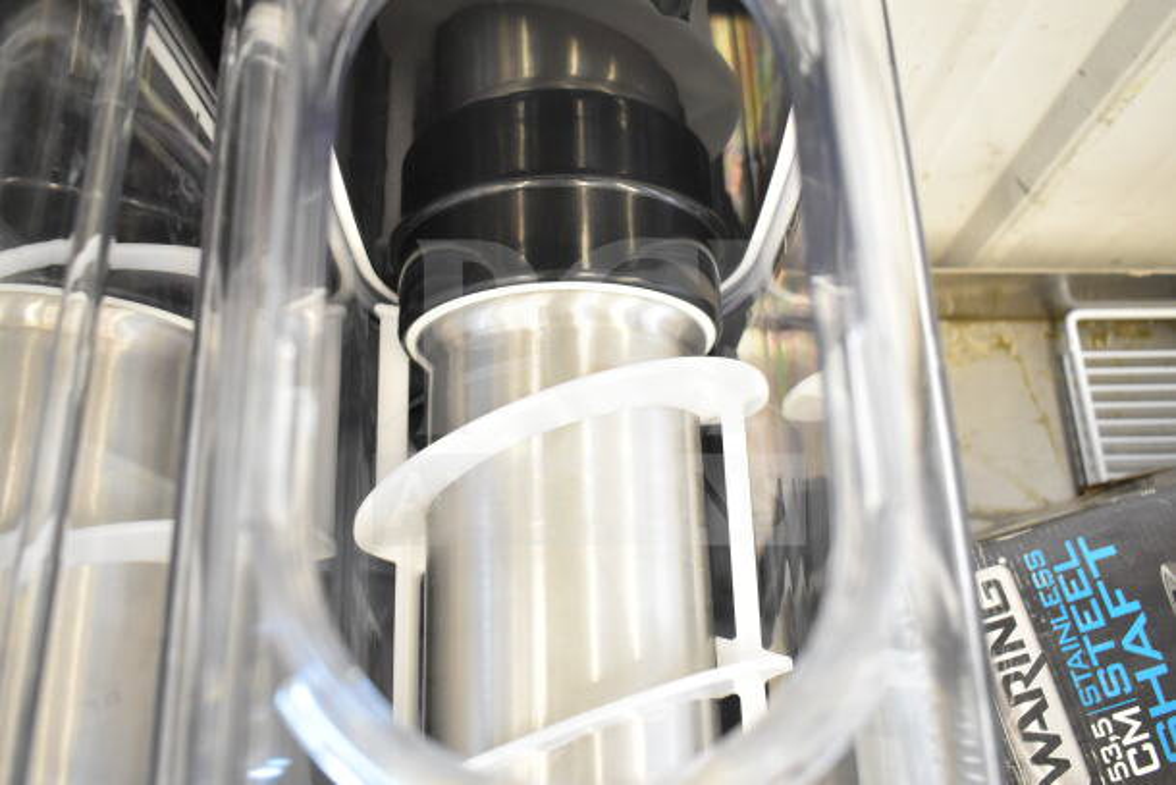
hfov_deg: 59.5
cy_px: 392
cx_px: 588
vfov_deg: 41.7
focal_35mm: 32
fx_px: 1029
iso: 1600
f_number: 3.8
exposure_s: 1/60
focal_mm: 21
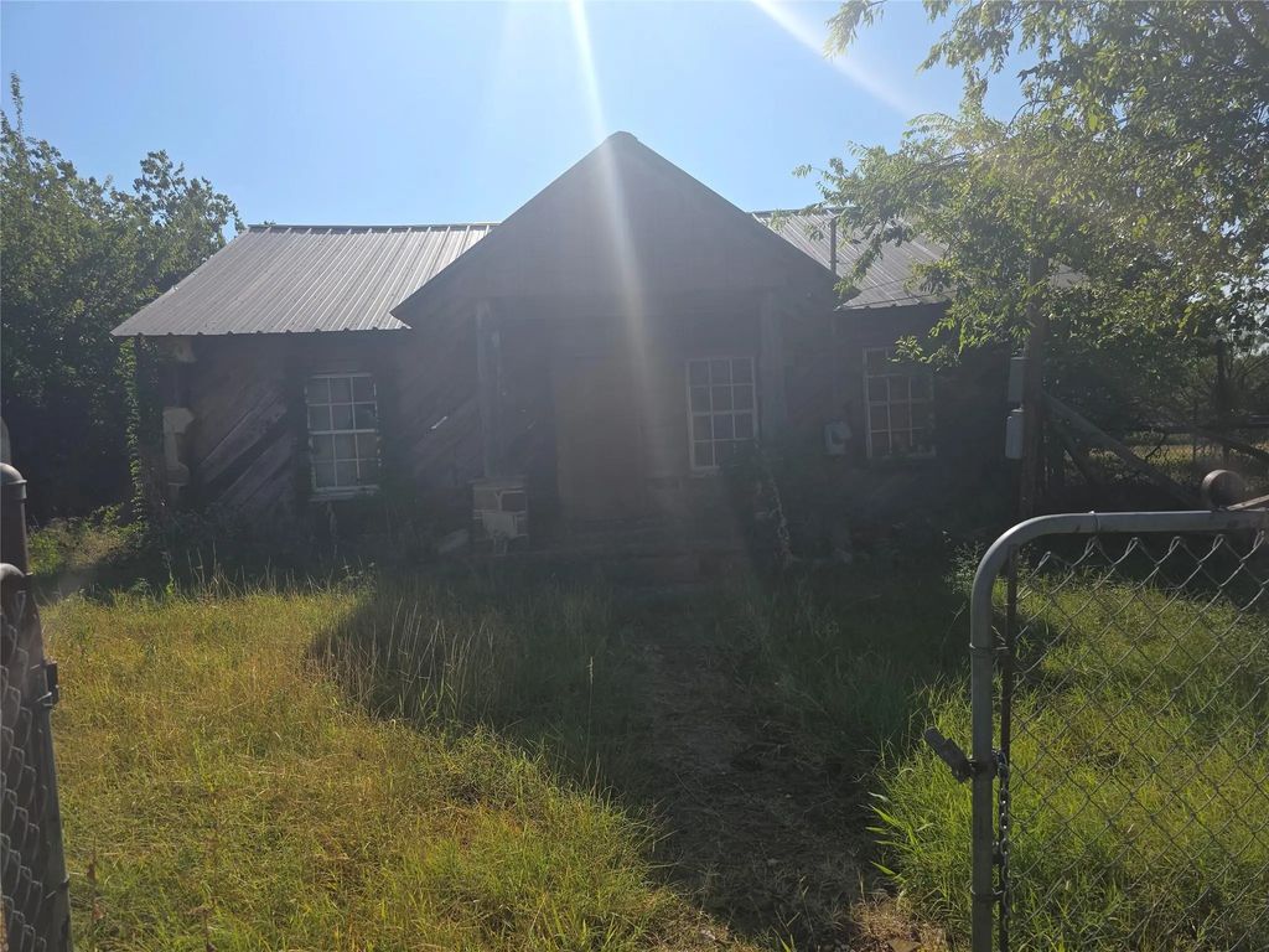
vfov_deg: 58.9
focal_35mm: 23
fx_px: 843
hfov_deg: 73.9
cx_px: 634
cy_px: 476
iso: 12
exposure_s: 1/1457
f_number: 1.7
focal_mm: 6.3
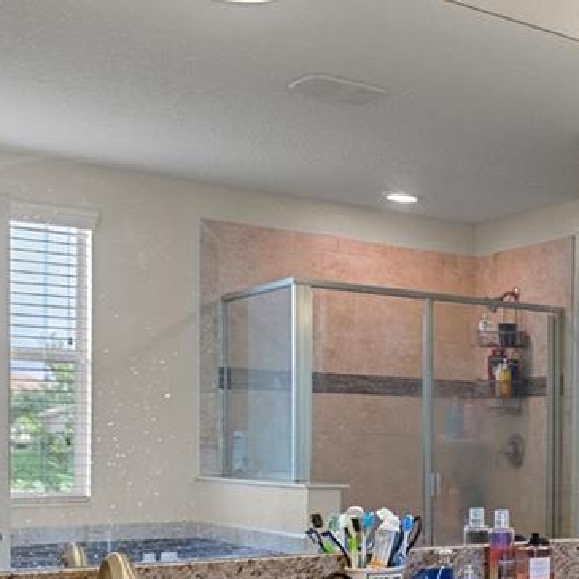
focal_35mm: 56
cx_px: 923
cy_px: 439
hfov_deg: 23.1
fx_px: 1060
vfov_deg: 30.0
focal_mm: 10
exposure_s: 1/13
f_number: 4.5
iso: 400
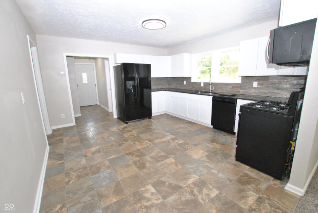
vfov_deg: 77.5
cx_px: 159
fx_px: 133
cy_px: 106
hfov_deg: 100.3
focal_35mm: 15
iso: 800
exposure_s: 1/60
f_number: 7.1
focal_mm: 10
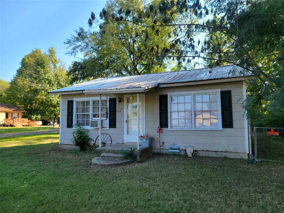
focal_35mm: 24
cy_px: 106
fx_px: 197
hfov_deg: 71.6
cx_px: 142
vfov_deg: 56.8
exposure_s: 1/238
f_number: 1.8
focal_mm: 6.7
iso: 16
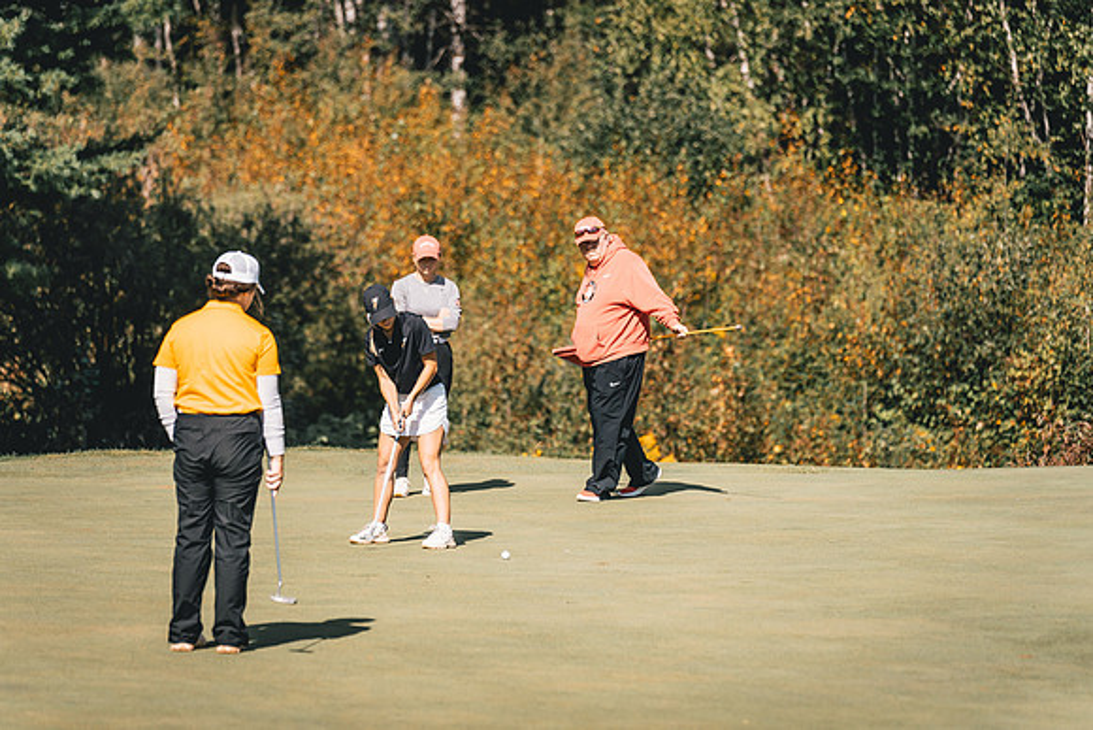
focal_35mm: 177
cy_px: 394
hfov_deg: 11.6
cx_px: 512
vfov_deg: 7.8
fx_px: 5381
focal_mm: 150
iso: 200
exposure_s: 1/4000
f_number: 2.8
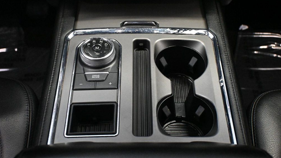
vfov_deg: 23.8
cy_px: 69
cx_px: 140
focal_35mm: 50
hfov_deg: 41.1
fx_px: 375
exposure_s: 1/60
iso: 8000
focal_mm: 31.5
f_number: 5
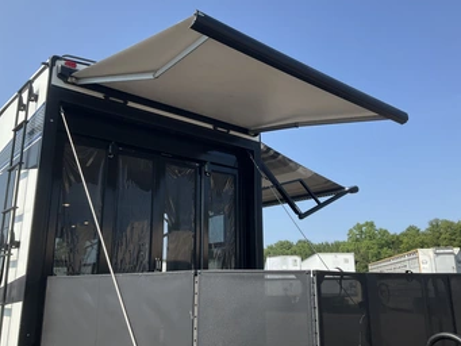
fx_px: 453
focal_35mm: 34
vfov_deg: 41.8
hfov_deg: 53.9
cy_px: 154
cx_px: 235
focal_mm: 3
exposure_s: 1/1221
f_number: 1.8
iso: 25
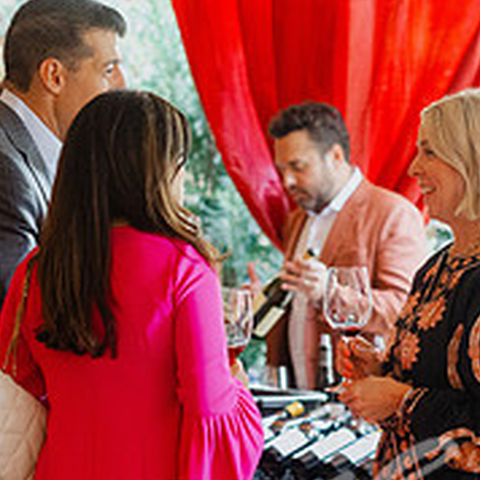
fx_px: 3702
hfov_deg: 7.4
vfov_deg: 7.4
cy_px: 284
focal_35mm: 236
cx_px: 302
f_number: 2.8
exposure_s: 1/80
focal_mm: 85
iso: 2000
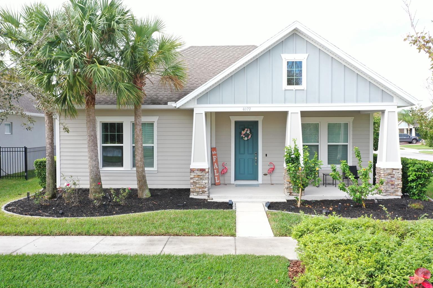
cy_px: 141
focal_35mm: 29
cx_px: 221
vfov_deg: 45.0
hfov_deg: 63.7
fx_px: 349
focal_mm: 10.26
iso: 100
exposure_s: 1/100
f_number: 5.6
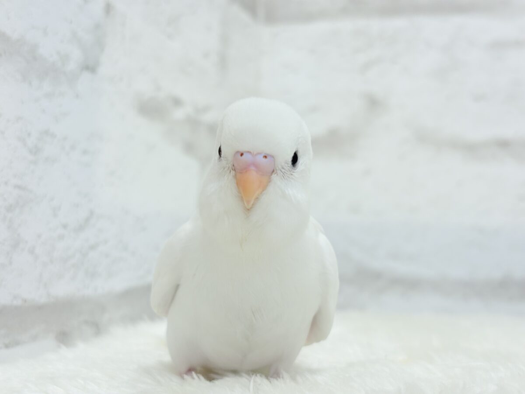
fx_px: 789
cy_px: 197
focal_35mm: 52
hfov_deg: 36.8
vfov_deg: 28.0
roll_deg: -0.9
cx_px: 262
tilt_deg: +3.2
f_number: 1.6
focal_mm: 5.96
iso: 50
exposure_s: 1/100
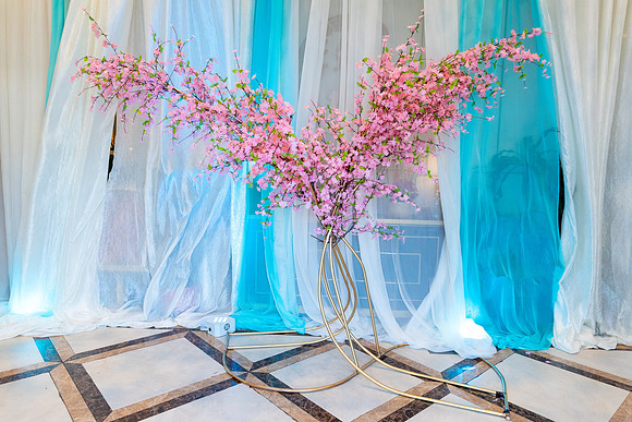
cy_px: 211
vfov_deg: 53.2
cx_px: 316
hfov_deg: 73.7
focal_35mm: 24
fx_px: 421
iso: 2000
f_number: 5.6
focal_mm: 24
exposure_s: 1/250
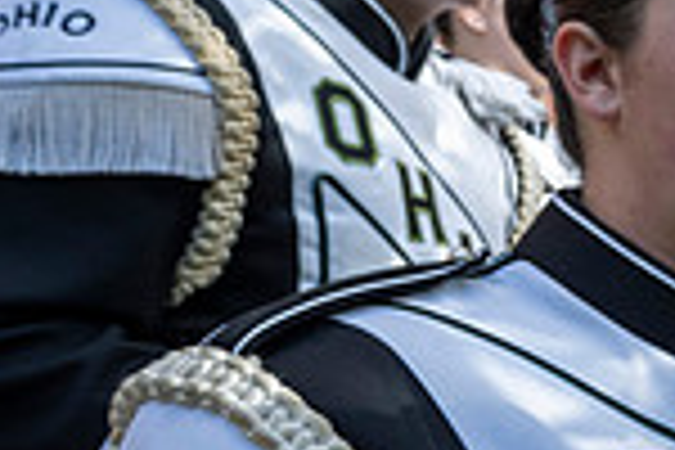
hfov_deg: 24.1
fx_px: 1012
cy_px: 439
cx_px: 1120
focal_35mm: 54
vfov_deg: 24.1
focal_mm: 14
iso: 320
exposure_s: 1/500
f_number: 4.5
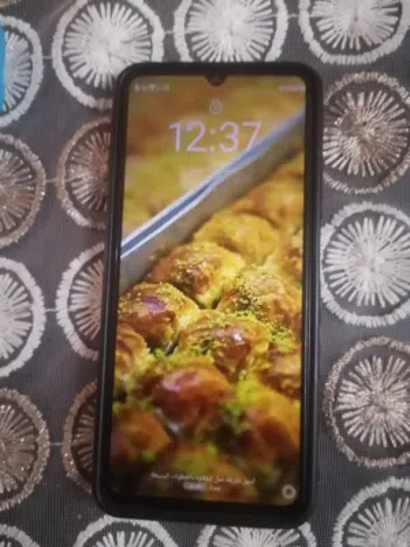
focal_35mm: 27
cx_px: 205
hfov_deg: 51.4
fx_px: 426
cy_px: 274
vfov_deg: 65.3
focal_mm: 5.3
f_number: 1.8
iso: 2000
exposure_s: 1/20
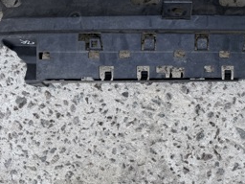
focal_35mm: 60
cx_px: 272
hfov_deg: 29.0
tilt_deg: -78.9
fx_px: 425
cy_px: 11
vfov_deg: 23.6
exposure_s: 1/121
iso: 80
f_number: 1.78
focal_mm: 6.76
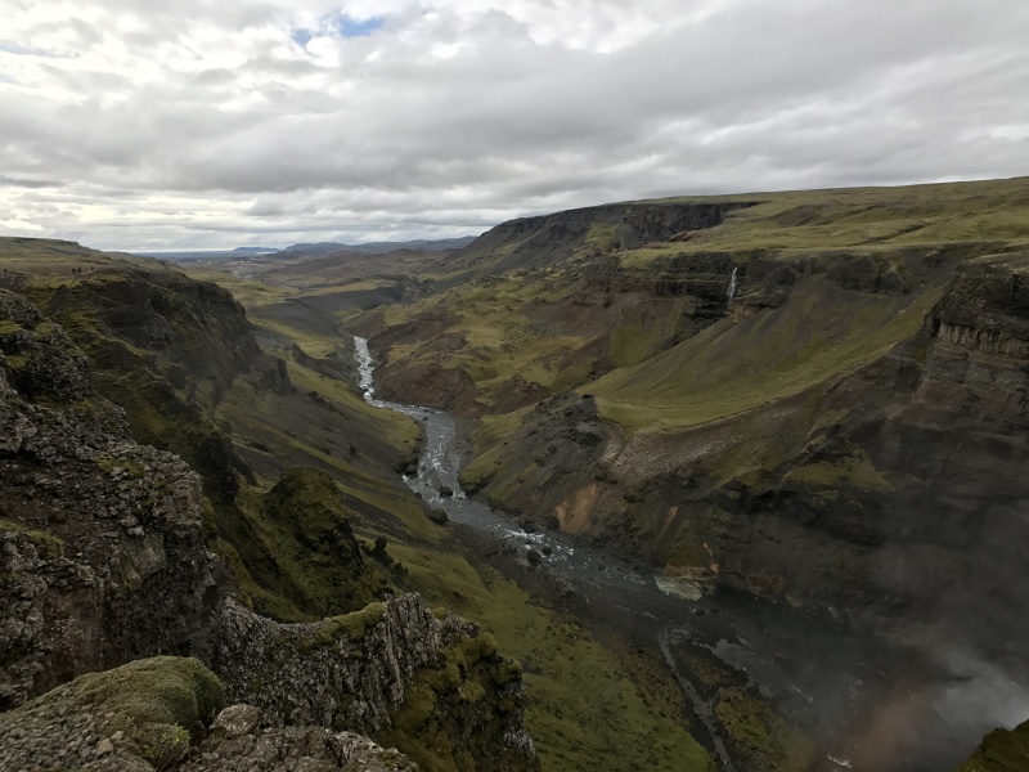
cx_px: 514
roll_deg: +0.8
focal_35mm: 28
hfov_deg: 63.4
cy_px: 386
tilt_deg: -13.8
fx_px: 832
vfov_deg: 49.7
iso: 20
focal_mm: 3.99
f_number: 1.8
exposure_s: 1/1429
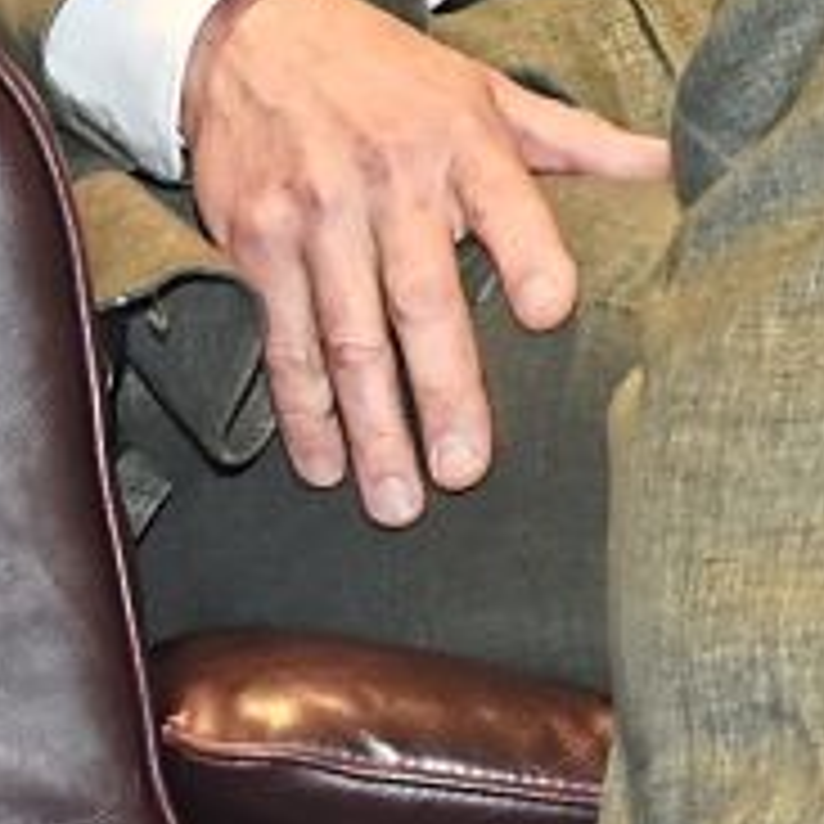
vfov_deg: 5.7
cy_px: -723
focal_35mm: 300
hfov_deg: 5.7
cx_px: 1549
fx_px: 8079
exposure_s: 1/60
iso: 1250
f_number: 5.6
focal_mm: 52
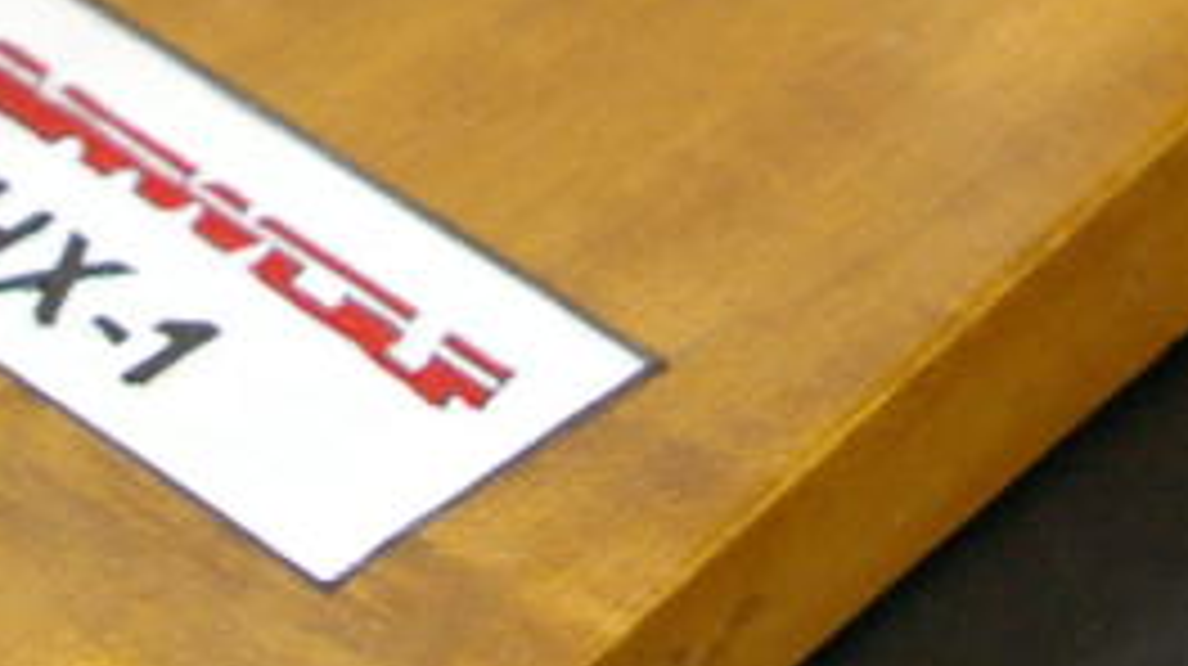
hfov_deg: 8.4
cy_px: -1026
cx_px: 644
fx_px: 8058
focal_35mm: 256
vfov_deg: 4.6
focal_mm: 28
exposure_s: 1/15
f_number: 5.6
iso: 800
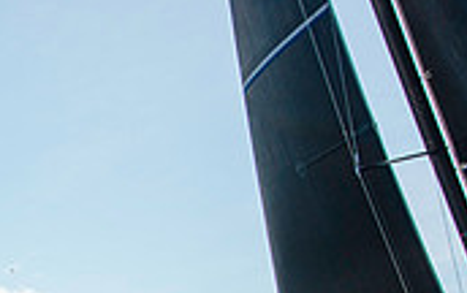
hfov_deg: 28.0
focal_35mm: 59
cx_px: -155
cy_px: 452
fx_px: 752
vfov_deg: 19.1
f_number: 5
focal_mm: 16
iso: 320
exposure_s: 1/3200
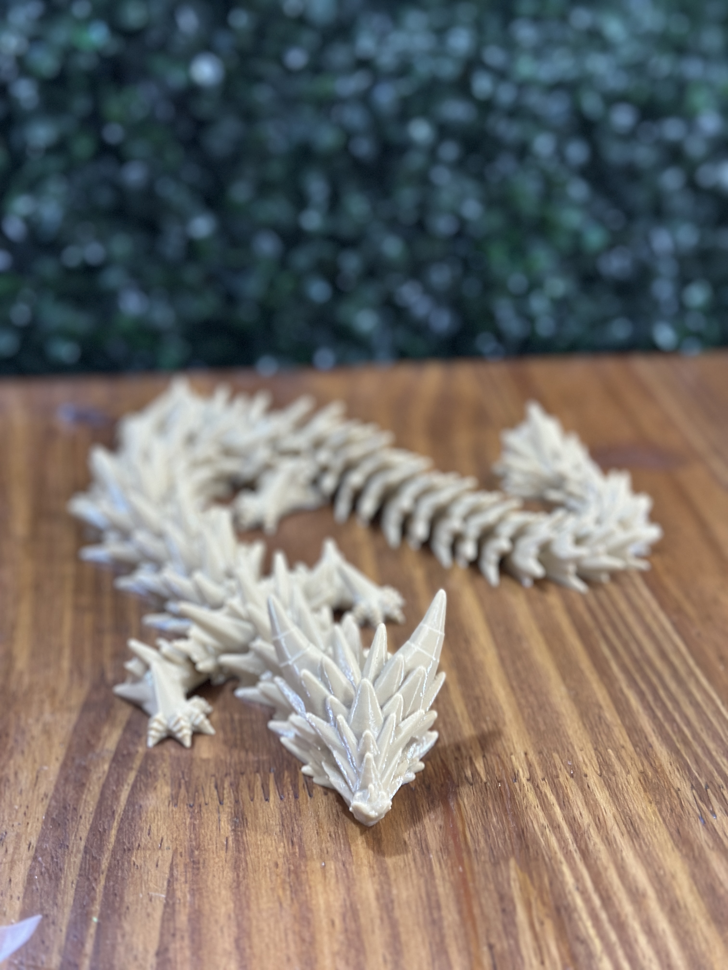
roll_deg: -1.4
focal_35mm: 48
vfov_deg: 39.7
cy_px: 485
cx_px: 364
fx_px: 1346
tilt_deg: -29.0
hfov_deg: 30.3
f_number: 1.78
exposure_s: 1/33
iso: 500
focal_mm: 6.86
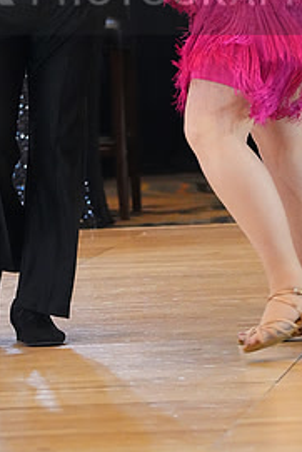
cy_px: -20
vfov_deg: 7.7
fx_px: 3330
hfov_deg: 5.2
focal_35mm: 265
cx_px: 133
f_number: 4.5
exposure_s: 1/400
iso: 12800
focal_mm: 124
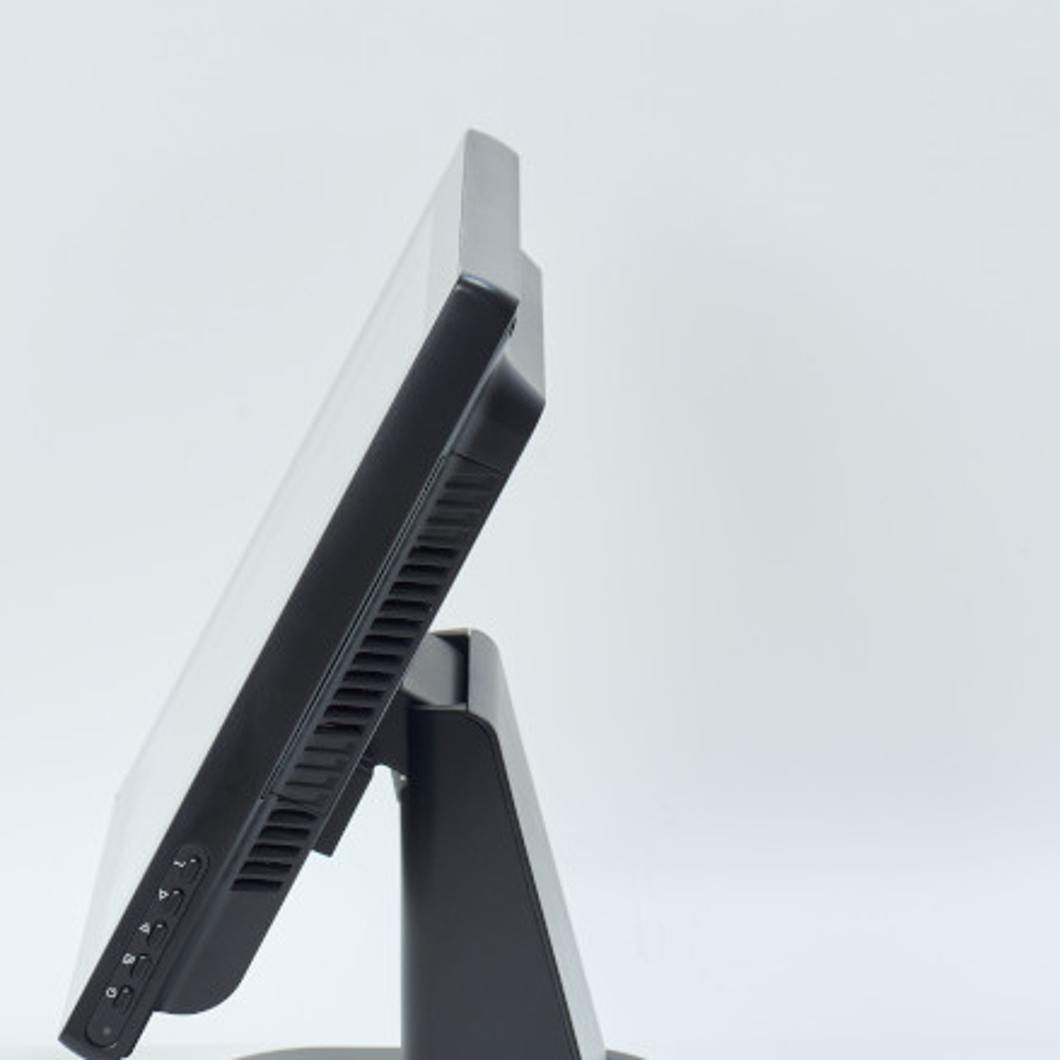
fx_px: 6686
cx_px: 389
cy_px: 705
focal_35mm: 193
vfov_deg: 9.1
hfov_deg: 9.1
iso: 100
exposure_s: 1/200
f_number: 13
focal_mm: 105
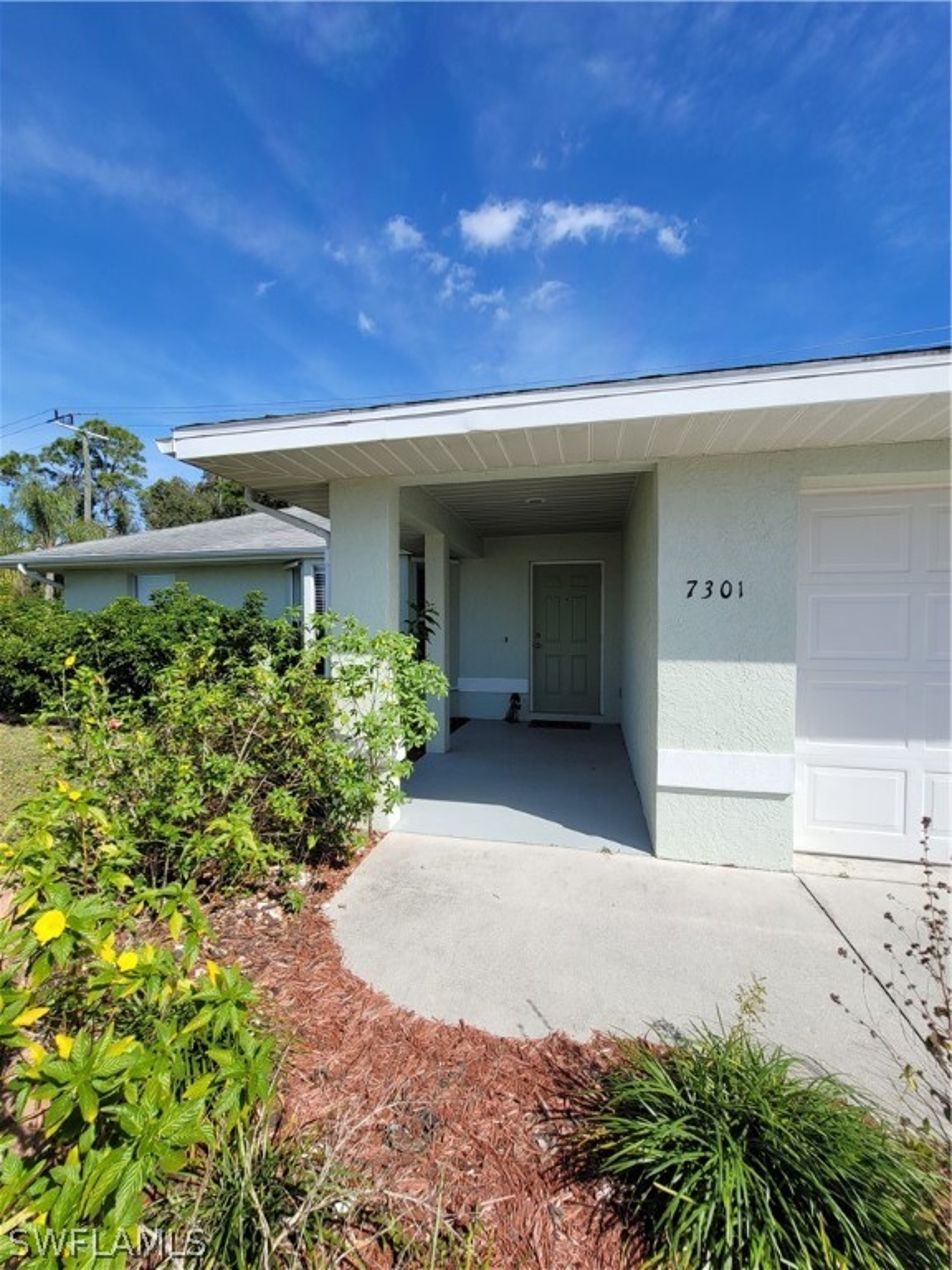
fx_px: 477
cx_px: 476
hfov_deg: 89.9
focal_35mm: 13
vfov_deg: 106.2
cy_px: 635
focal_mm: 2.2
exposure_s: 1/1813
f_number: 2.2
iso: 64
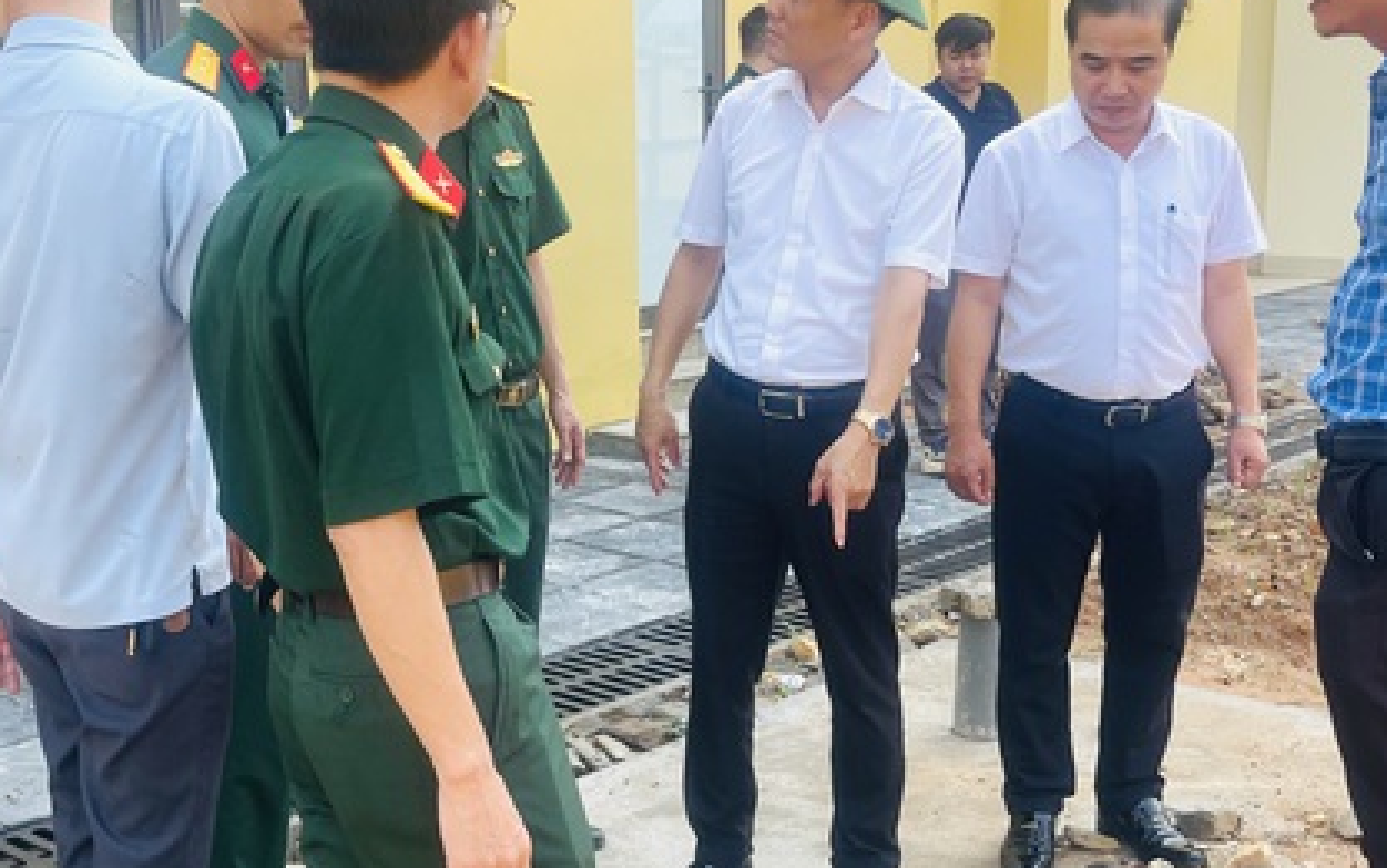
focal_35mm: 47
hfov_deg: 42.5
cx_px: 605
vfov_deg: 27.4
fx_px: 1777
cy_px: 501
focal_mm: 5.1
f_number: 1.6
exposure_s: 1/1078
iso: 32
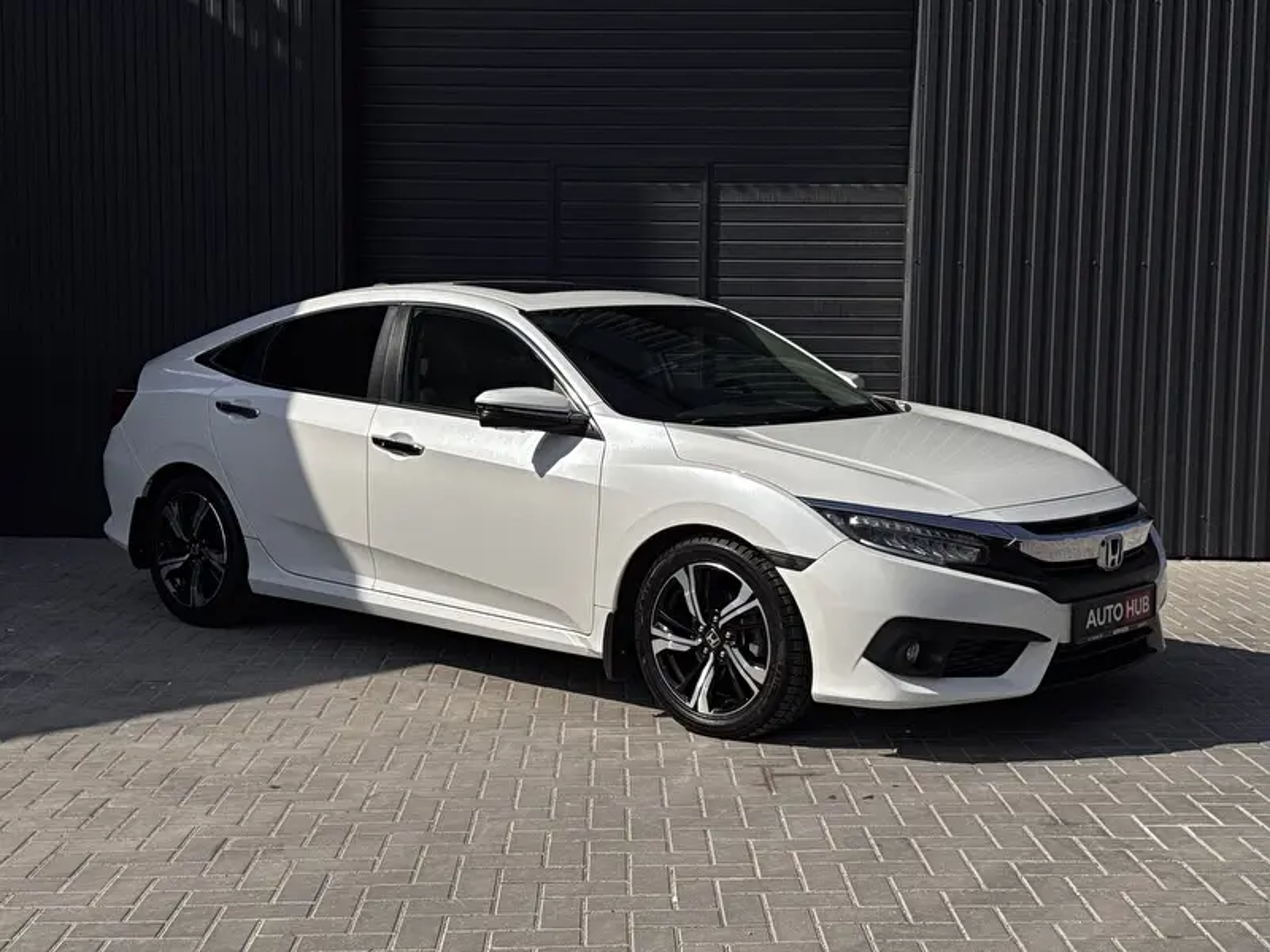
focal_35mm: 48
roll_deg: -0.7
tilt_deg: -5.0
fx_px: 1761
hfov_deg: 39.7
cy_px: 476
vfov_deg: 30.3
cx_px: 635
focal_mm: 6.76
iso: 64
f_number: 1.78
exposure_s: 1/15385
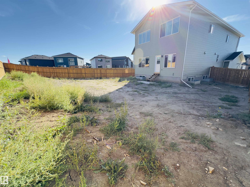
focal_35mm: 14
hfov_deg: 102.1
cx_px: 125
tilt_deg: -13.8
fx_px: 101
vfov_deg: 85.7
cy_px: 94
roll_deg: +1.0
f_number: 2.2
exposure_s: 1/612
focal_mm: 2.22
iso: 40
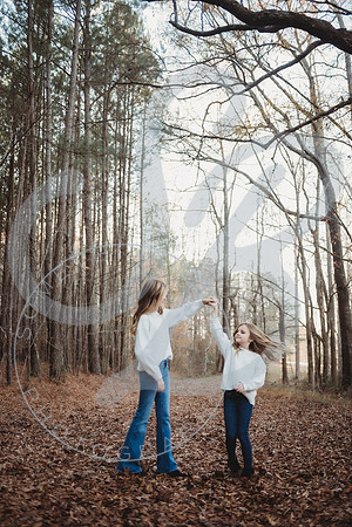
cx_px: 176
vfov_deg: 50.7
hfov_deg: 35.1
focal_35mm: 38
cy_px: 264
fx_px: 557
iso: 500
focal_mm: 38
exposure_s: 1/250
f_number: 2.8
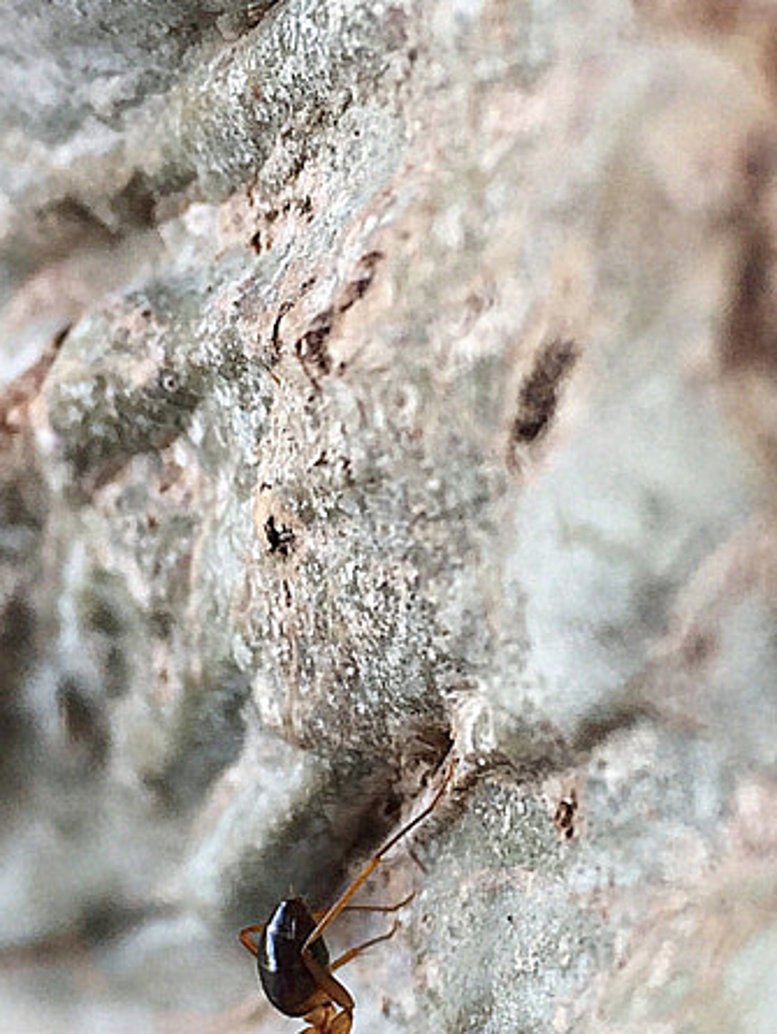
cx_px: 573
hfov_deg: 14.2
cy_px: 763
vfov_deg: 18.8
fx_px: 3110
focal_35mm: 104
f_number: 2.2
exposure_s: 1/175
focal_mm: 4.15
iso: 32
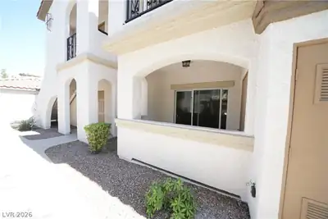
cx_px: 164
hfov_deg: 112.6
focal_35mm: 12
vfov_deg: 90.1
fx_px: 109
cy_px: 110
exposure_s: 1/125
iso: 320
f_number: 7.1
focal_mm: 12
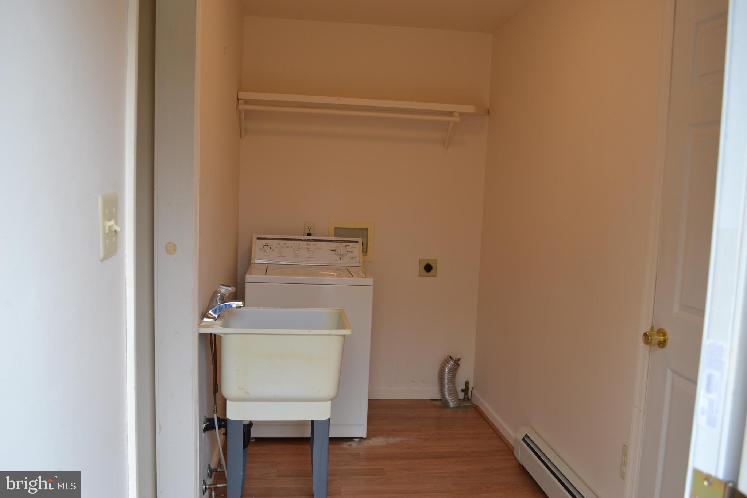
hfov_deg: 61.9
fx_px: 622
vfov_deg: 43.6
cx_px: 374
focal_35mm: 30
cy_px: 249
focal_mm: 20
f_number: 5.6
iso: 400
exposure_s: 1/125
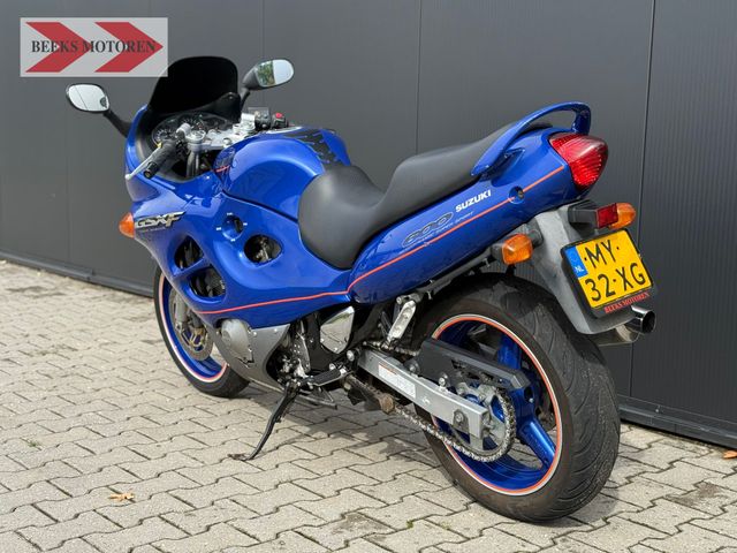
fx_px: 1022
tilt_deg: -7.6
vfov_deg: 30.3
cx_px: 368
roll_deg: -1.4
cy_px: 276
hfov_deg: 39.7
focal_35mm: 48
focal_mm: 6.76
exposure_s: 1/1403
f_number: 1.78
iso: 100
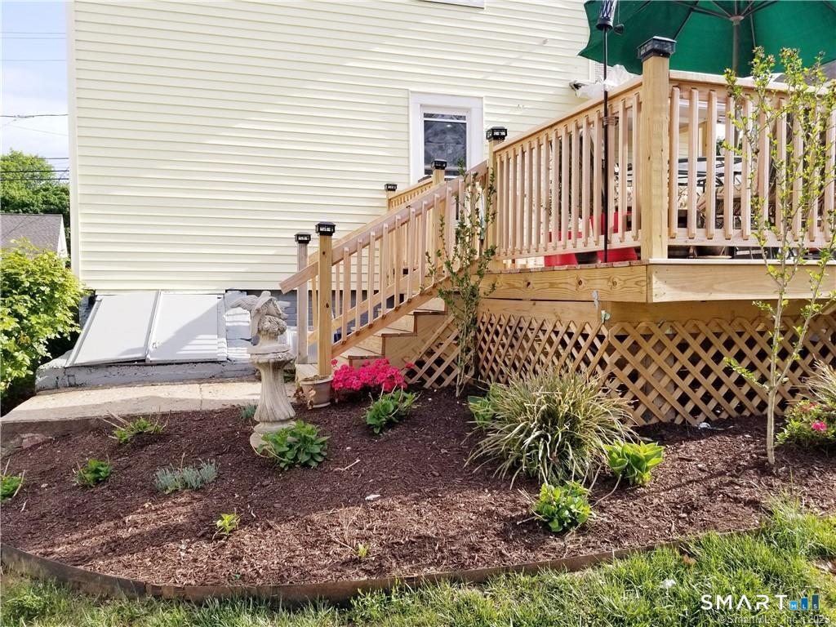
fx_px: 628
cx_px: 418
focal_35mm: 26
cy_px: 314
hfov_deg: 67.3
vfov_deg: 53.1
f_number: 1.7
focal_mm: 4.25
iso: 50
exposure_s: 1/1172
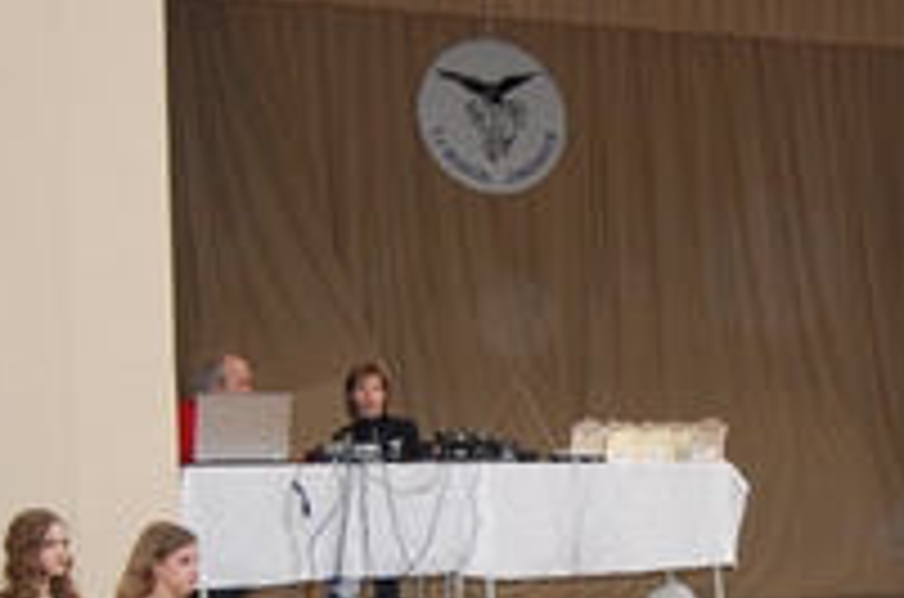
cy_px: 670
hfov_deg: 20.6
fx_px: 2430
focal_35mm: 97
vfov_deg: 13.7
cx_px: 846
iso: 800
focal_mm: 26
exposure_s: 1/60
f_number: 4
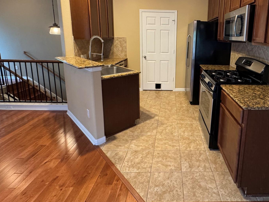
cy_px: 66
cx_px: 175
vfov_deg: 61.8
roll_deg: -1.3
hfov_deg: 76.9
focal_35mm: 21
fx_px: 163
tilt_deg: -9.4
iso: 500
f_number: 2.2
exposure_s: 1/60
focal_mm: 2.22
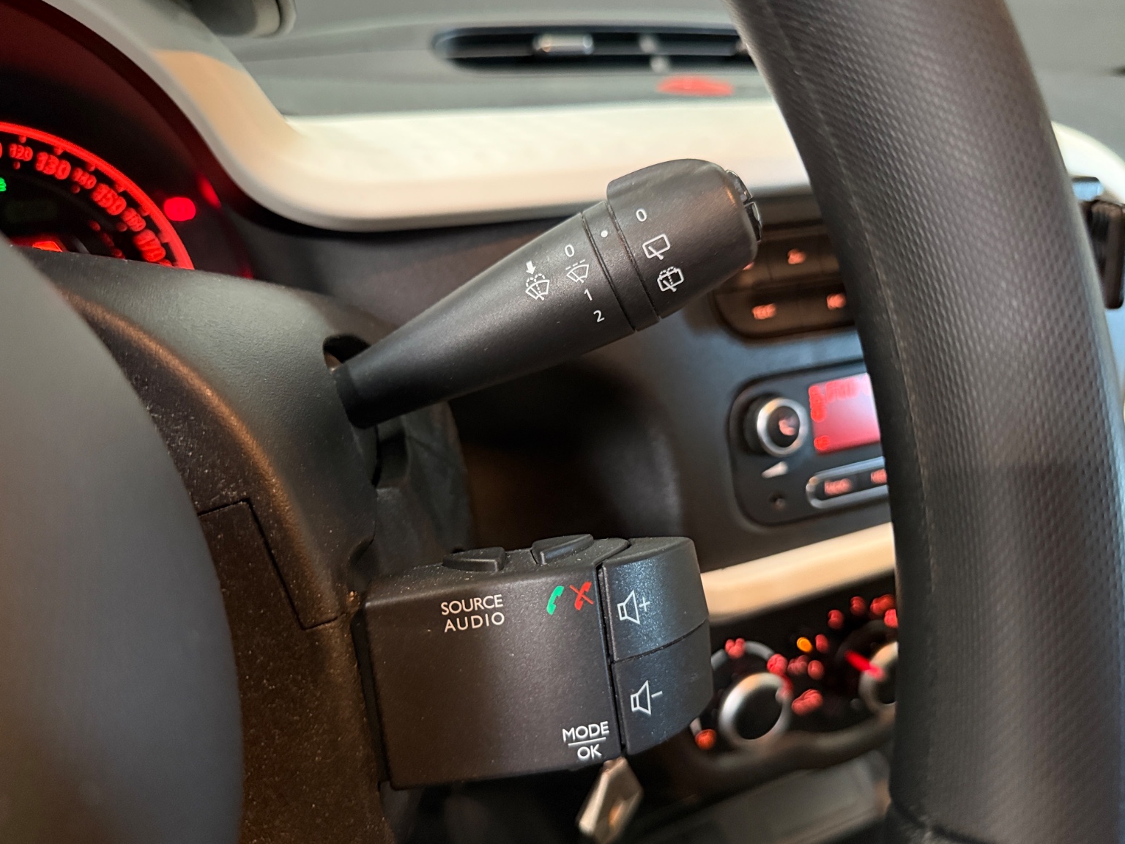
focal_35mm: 25
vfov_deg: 54.9
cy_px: 418
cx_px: 567
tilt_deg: -22.8
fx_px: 812
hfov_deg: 69.4
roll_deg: -0.7
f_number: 1.78
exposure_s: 1/33
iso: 800
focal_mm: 6.76
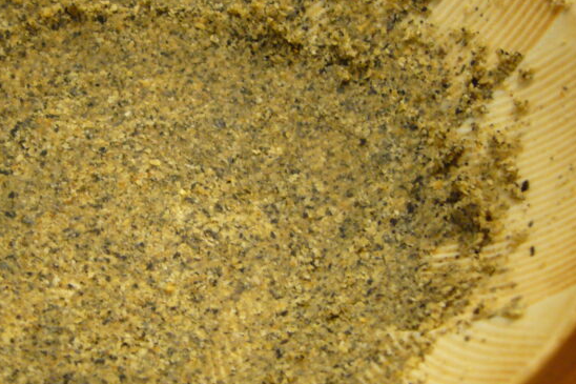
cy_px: 156
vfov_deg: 20.0
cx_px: 160
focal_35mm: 68
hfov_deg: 29.3
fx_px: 1088
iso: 200
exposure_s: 1/8
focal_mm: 5.8
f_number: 2.8
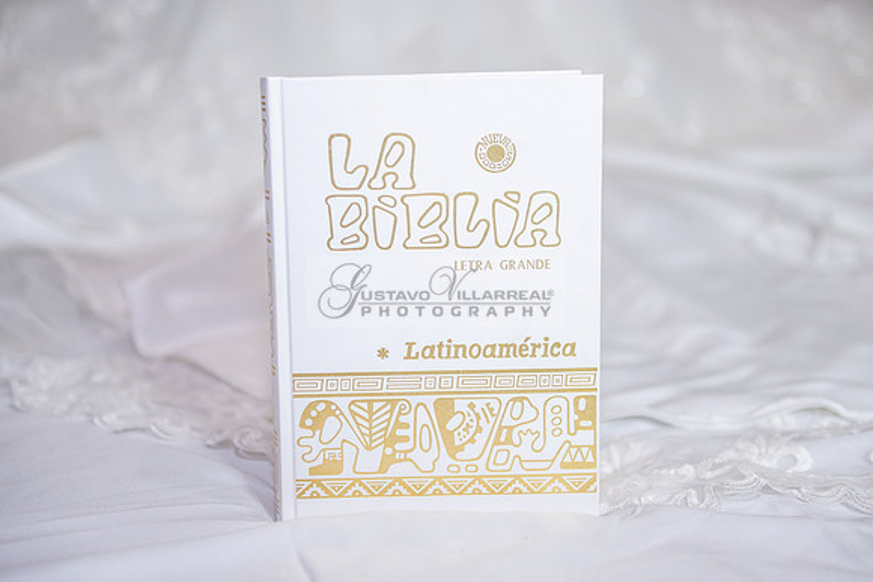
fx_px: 1334
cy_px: 291
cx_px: 436
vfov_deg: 24.6
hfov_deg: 36.2
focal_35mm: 55
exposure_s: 1/160
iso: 500
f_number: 2.8
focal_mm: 55
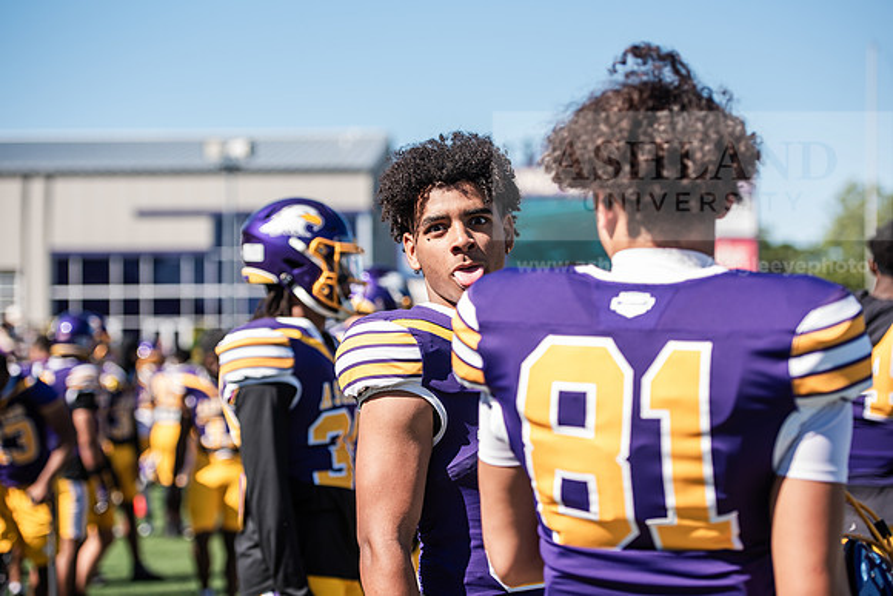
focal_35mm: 86
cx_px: 446
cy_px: 298
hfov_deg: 23.6
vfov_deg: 15.9
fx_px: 2134
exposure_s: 1/800
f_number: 3.5
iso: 125
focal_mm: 86
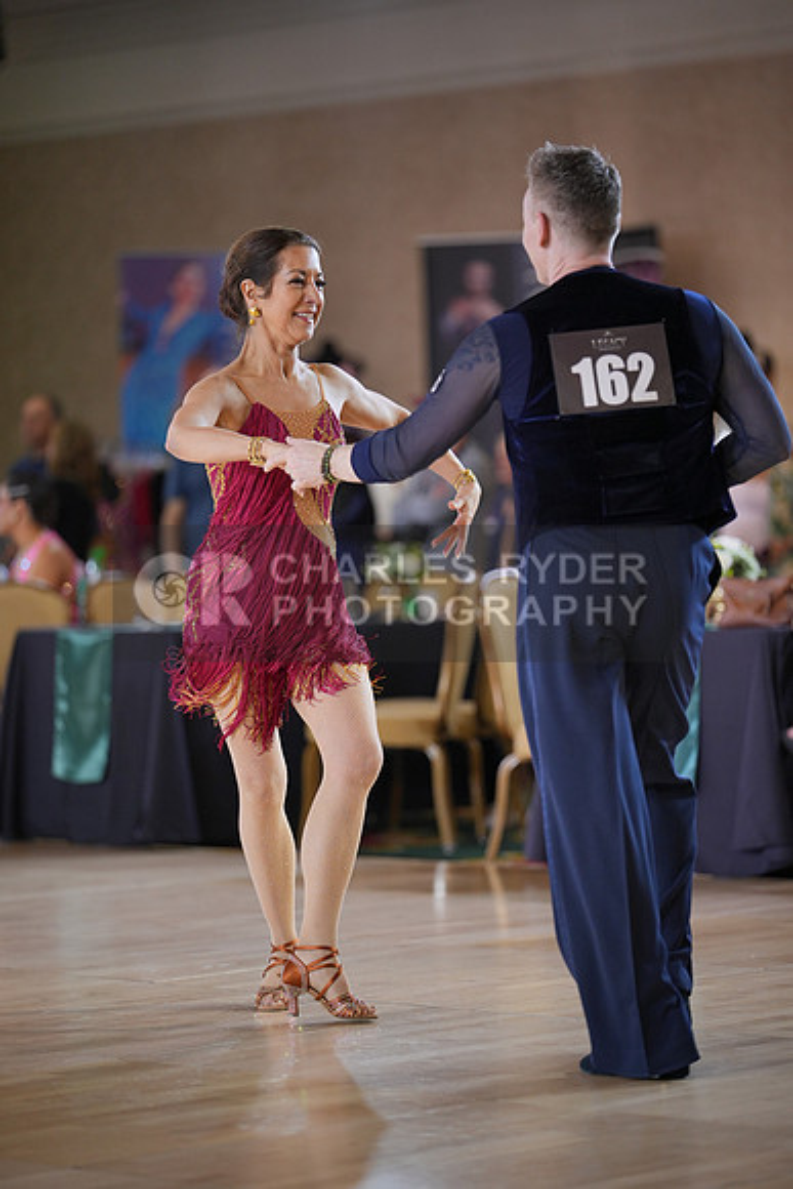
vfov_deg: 16.5
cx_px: 396
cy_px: 594
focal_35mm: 124
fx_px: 4094
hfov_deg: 11.1
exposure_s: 1/500
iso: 1000
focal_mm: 124
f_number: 2
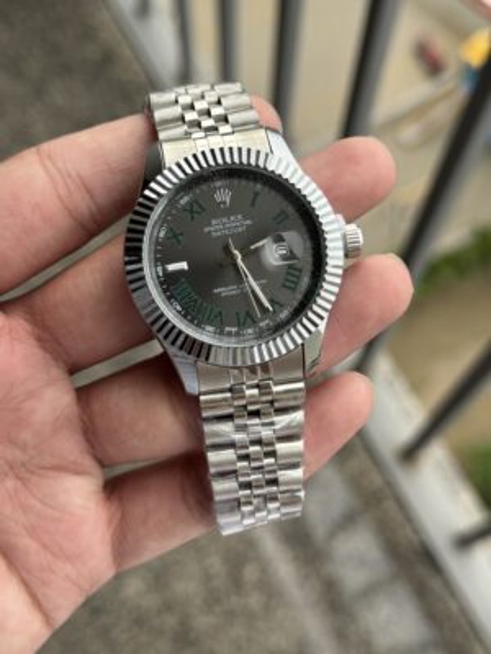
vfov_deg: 39.7
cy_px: 327
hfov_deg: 30.3
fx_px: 908
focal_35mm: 48
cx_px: 246
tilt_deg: -71.2
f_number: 1.78
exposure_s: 1/621
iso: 64
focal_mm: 6.76
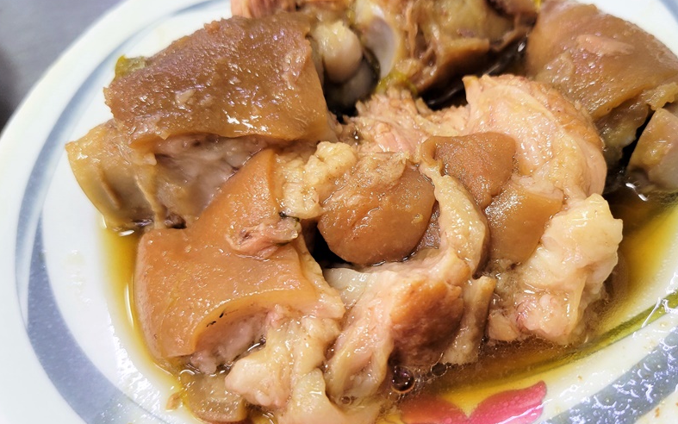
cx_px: 414
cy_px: 214
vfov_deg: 36.3
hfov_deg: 54.8
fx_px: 647
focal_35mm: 35
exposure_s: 1/40
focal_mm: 5.4
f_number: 1.8
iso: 250
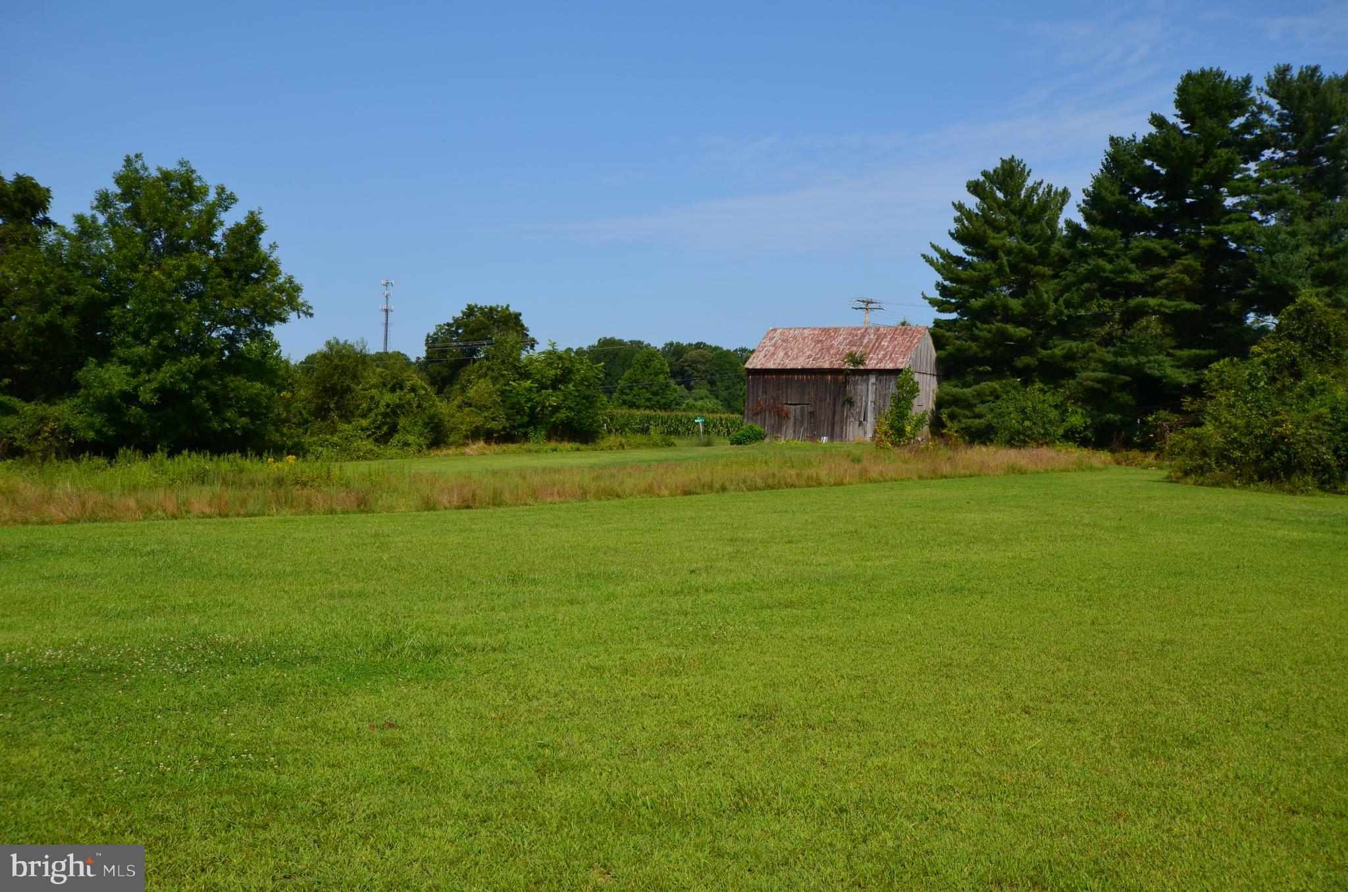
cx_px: 674
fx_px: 1345
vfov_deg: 36.7
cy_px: 446
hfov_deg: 53.2
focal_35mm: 36
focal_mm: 24
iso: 200
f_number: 10
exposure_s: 1/320
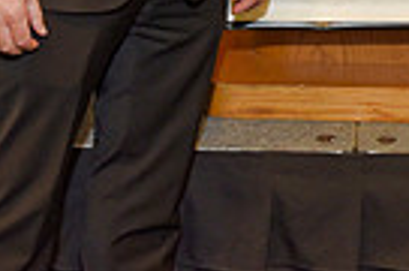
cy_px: -303
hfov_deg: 14.7
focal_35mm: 137
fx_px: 1553
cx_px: 430
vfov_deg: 9.2
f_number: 7.1
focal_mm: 32
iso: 1000
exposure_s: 1/60
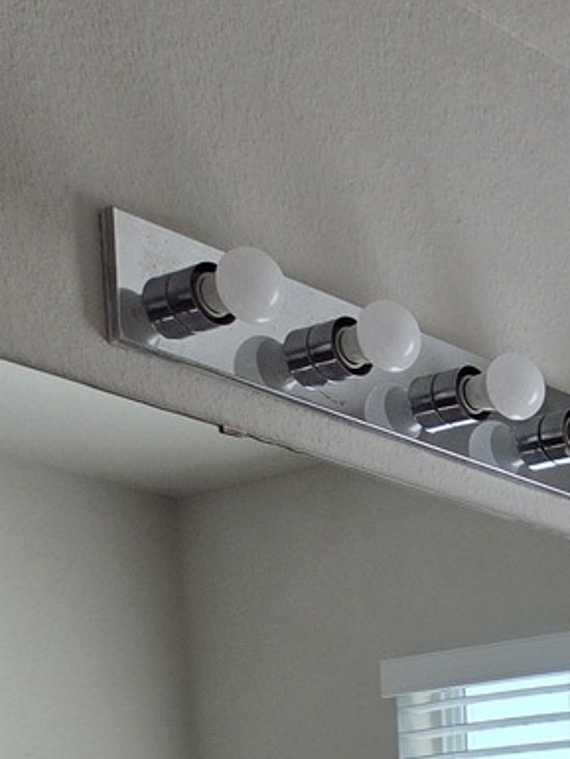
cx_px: 955
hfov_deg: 15.3
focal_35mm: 86
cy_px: 1360
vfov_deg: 18.1
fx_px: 1887
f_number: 1.8
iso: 32
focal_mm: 5.4
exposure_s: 1/180
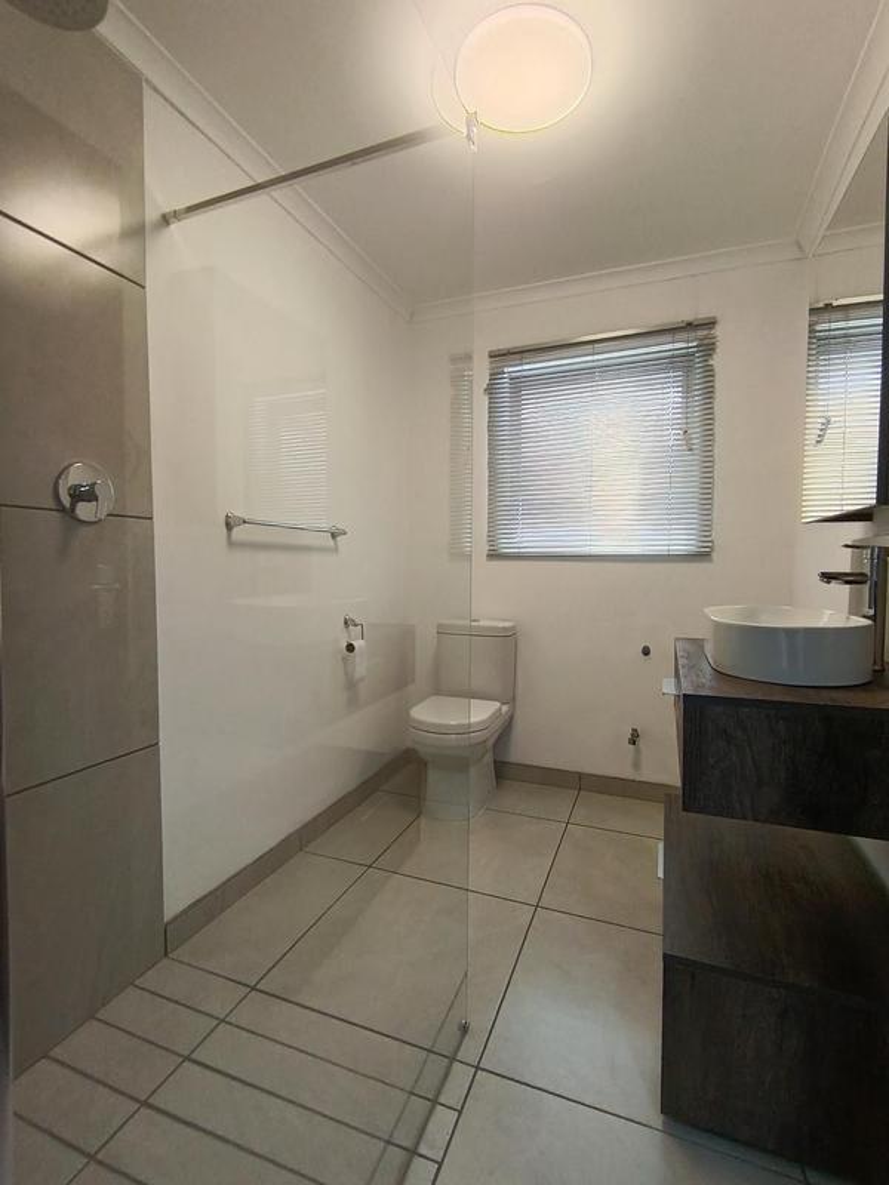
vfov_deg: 91.0
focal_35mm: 17
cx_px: 444
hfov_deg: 74.7
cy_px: 592
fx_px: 582
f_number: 2.2
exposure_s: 1/50
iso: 307
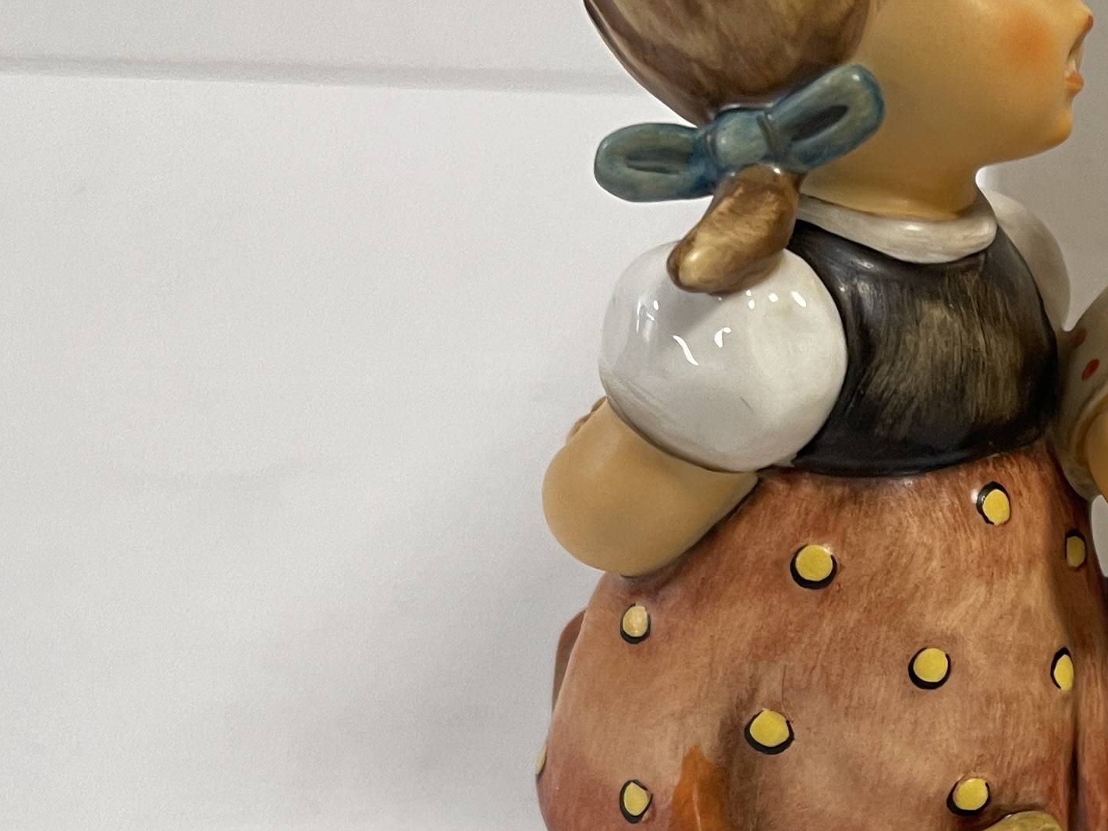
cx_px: 1480
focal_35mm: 71
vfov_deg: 20.4
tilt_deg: -23.1
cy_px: 694
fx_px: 2273
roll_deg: -4.3
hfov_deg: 23.8
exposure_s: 1/50
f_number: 1.6
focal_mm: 5.1
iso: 100
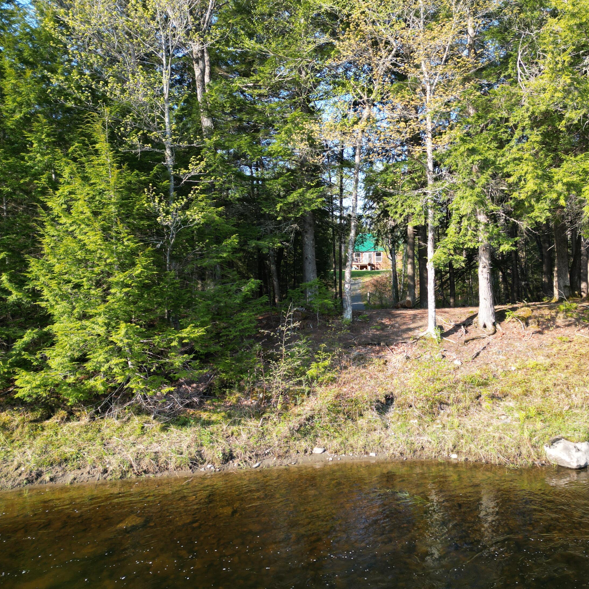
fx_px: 558
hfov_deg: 54.6
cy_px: 292
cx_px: 386
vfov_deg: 55.6
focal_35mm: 29
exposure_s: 1/640
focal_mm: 6.72
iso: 120
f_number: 1.7
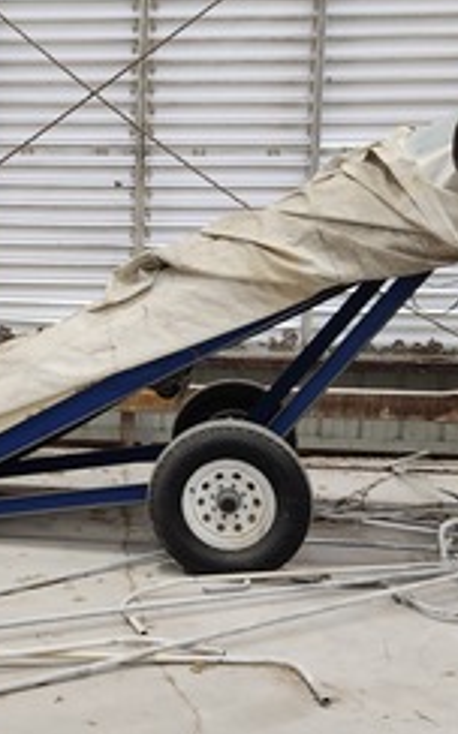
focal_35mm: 48
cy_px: 361
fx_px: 961
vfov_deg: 41.9
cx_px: 57
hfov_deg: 26.0
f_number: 1.8
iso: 100
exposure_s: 1/40
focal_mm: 5.4
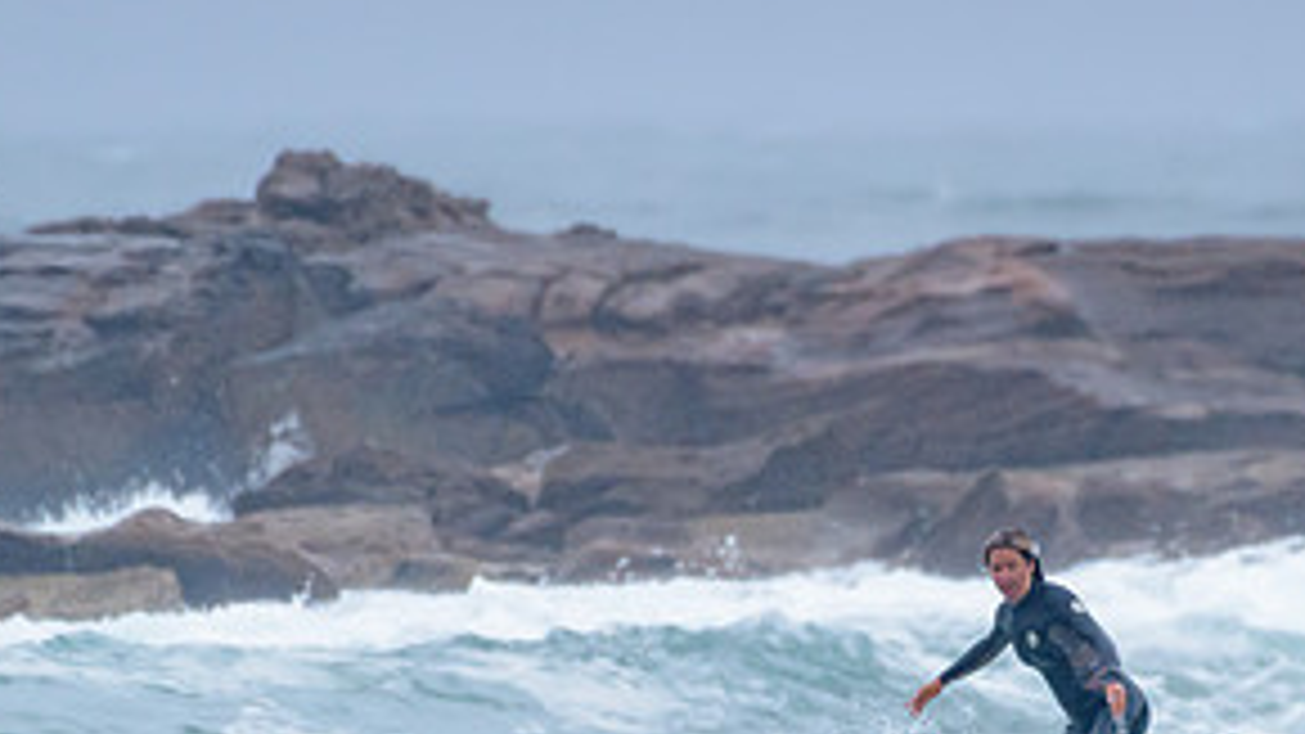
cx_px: 1173
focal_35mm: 1283
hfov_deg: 1.7
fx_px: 44388
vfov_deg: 0.9
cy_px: 813
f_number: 5.6
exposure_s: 1/1000
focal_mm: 500
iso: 1000
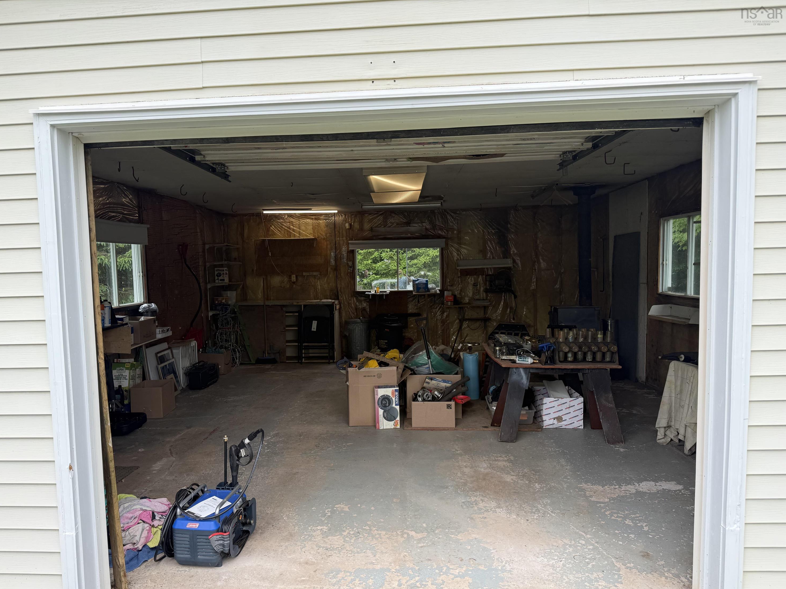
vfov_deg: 54.9
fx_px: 568
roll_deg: +1.6
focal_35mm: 25
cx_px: 377
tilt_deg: -3.8
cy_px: 306
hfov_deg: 69.4
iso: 80
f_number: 1.78
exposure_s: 1/361
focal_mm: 6.76
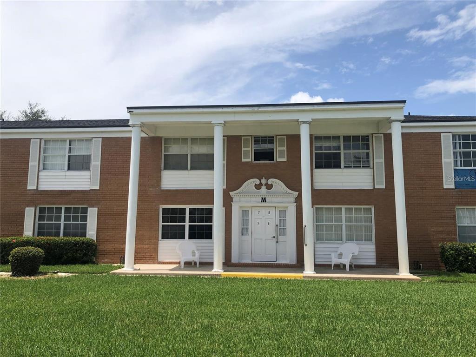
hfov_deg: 63.4
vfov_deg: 49.7
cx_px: 238
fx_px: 385
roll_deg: +0.5
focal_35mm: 28
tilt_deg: +7.4
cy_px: 178
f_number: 1.8
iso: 20
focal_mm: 4
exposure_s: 1/2703
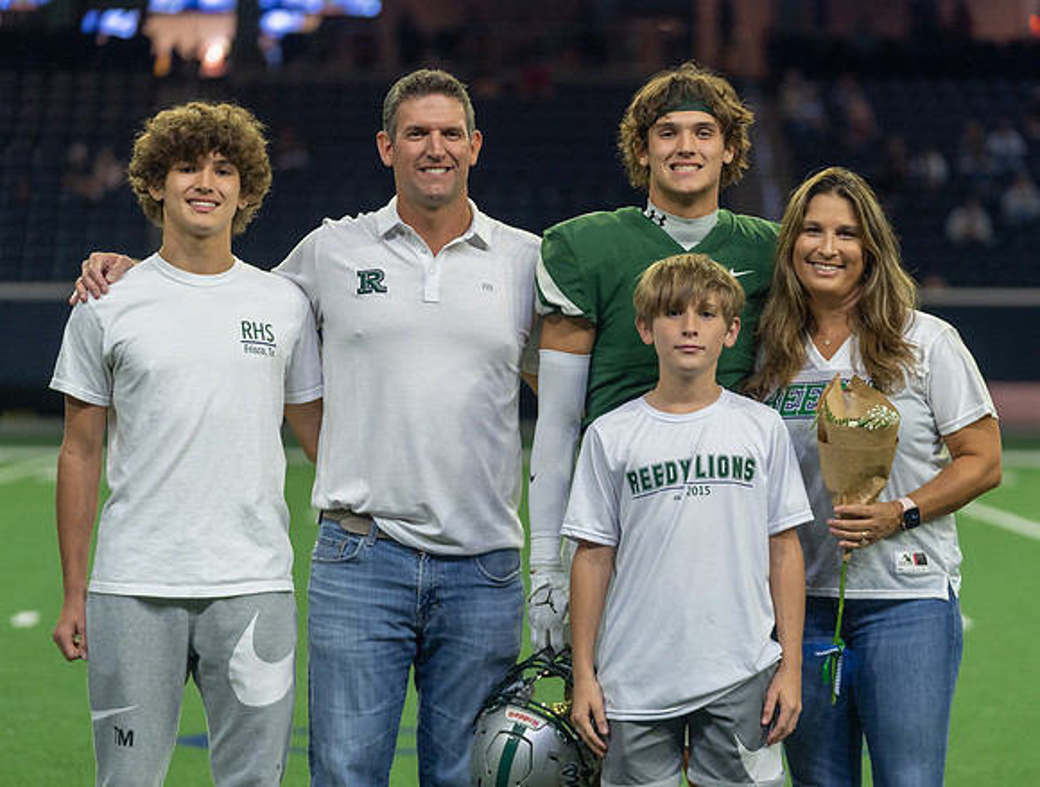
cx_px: 589
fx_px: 4049
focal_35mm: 134
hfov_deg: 14.6
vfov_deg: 11.1
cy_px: 388
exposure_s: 1/320
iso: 1250
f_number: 2.8
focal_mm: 117
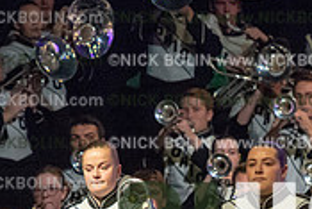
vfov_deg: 1.8
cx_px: 244
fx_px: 6601
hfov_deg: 2.7
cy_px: 266
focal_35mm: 761
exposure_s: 1/400
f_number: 5.6
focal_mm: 230
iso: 8000
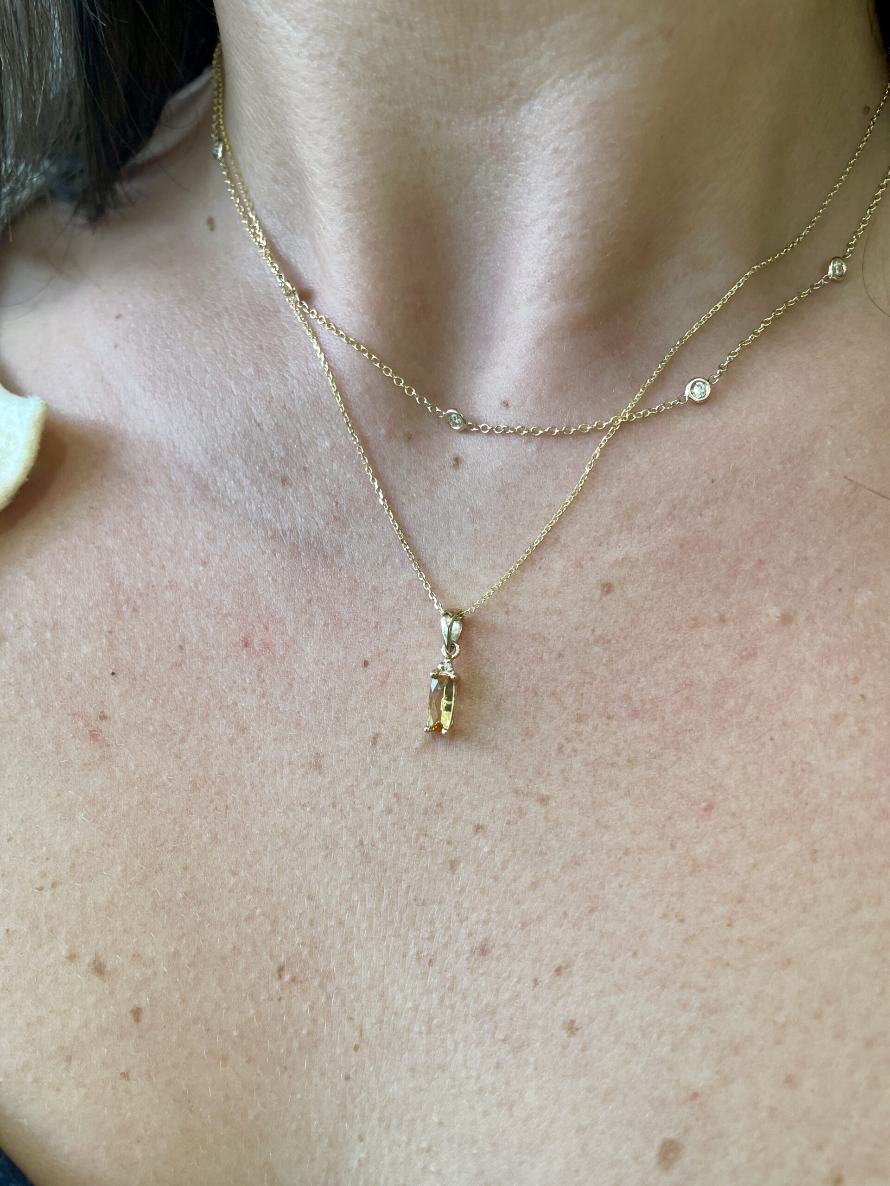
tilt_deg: -29.5
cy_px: 593
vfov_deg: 67.3
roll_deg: -1.4
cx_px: 445
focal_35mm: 26
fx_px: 891
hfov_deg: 53.1
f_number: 1.6
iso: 64
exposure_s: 1/120
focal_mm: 4.2
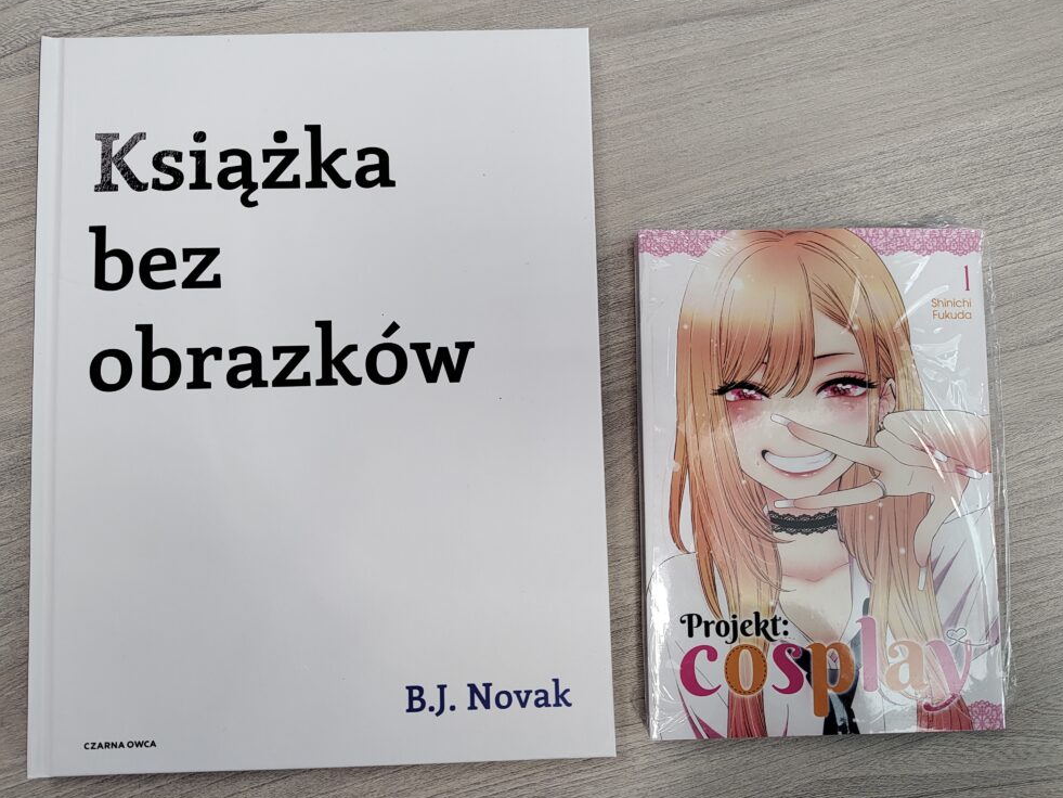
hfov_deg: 71.6
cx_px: 519
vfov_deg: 56.8
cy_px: 403
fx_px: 737
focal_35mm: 24
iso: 550
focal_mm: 5.56
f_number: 1.8
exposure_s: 1/100
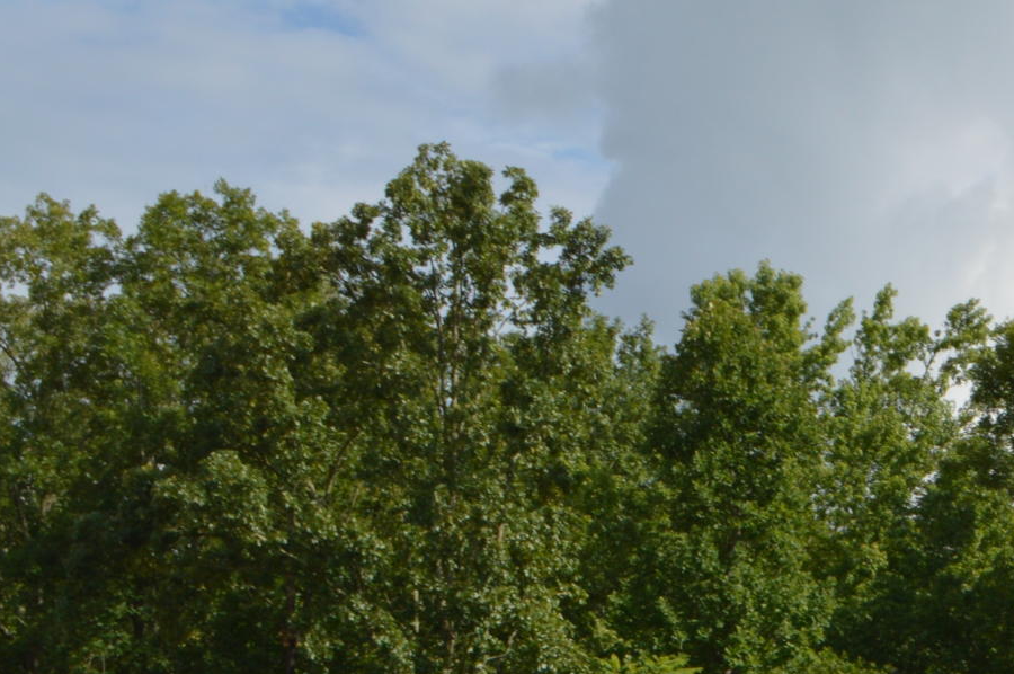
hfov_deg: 15.7
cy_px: 447
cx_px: 1506
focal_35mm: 120
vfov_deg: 11.4
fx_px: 3376
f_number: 10
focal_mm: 24
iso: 100
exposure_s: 1/200
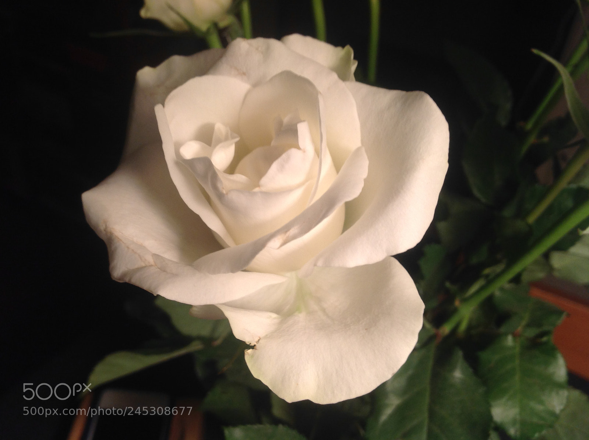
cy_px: 220
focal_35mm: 35
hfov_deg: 52.7
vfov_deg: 40.6
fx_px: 595
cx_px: 294
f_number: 2.4
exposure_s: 1/15
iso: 50
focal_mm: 4.28
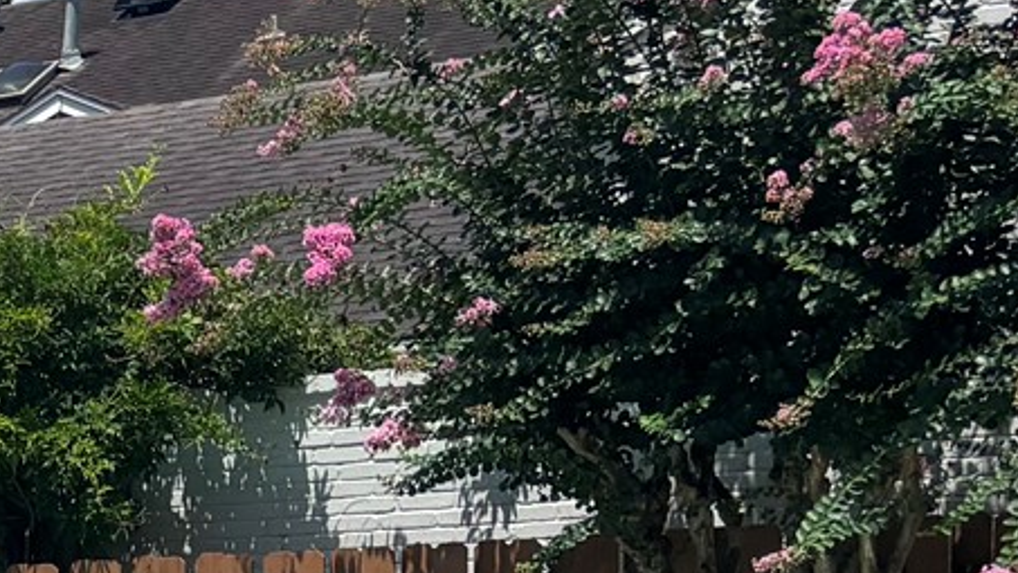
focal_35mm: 128
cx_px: -982
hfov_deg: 14.2
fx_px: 3456
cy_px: 1052
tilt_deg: -5.1
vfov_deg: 9.0
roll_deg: +1.2
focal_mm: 5.96
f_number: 1.6
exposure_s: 1/5076
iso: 50
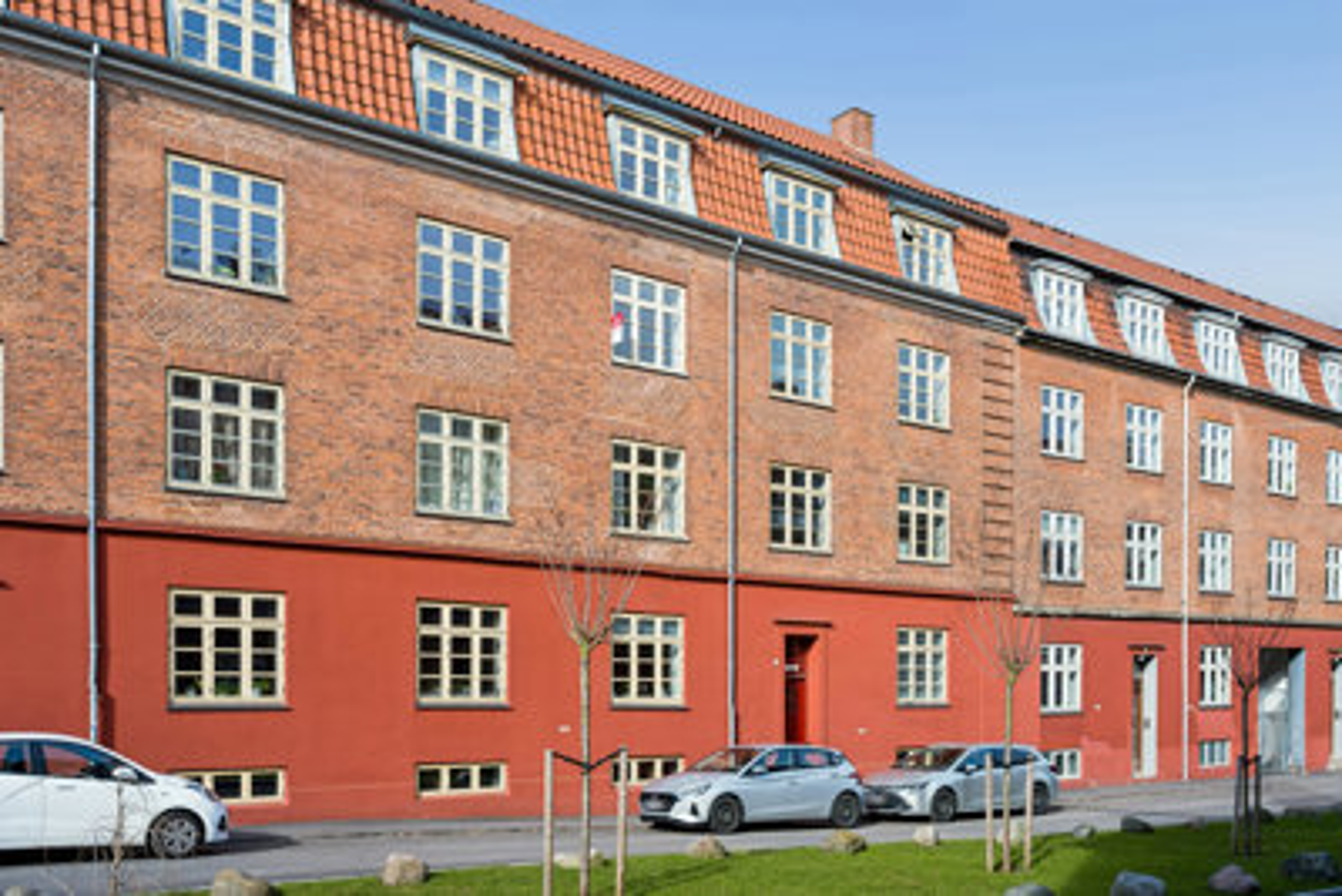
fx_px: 1119
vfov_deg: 43.6
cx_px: 671
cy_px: 448
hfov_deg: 61.9
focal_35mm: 30
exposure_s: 1/320
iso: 125
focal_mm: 30
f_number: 6.3
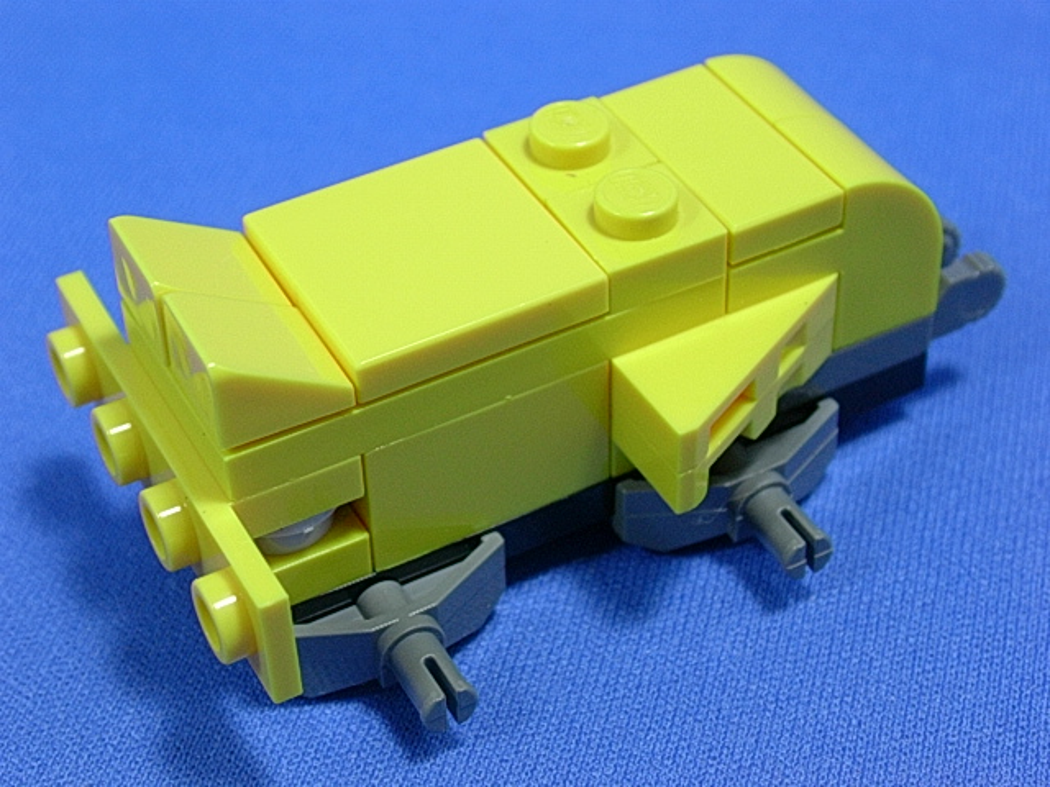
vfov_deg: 19.6
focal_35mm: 75
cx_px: 525
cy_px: 394
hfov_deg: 26.0
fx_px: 2275
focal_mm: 11.3
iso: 70
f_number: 3.8
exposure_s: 1/20.1
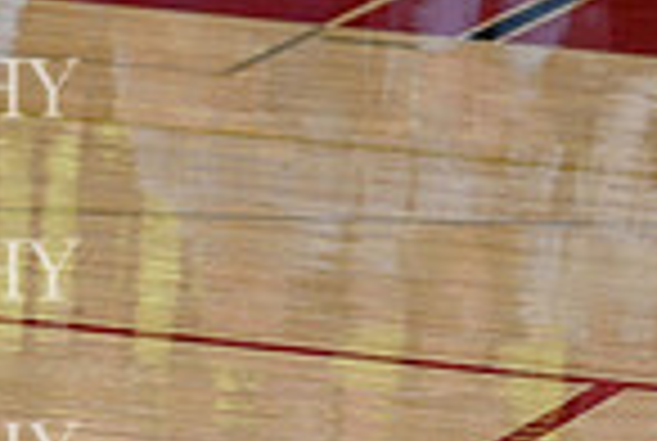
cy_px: -2
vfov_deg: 1.7
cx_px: -572
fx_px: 14502
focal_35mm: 793
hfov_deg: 2.6
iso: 4000
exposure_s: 1/400
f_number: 4
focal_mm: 200
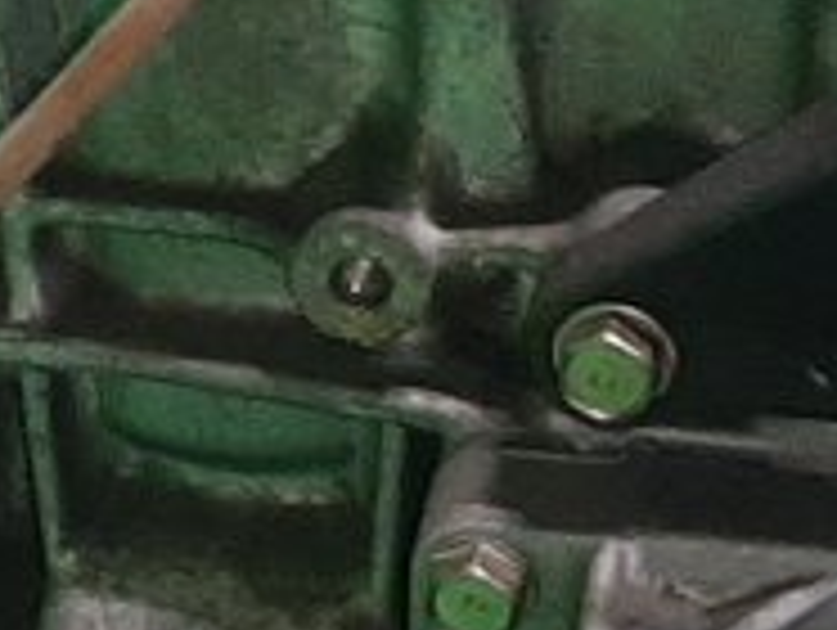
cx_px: -590
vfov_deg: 7.4
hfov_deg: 9.4
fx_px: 4866
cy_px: 194
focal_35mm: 201
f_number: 1.7
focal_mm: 3.93
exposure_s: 1/33
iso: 170
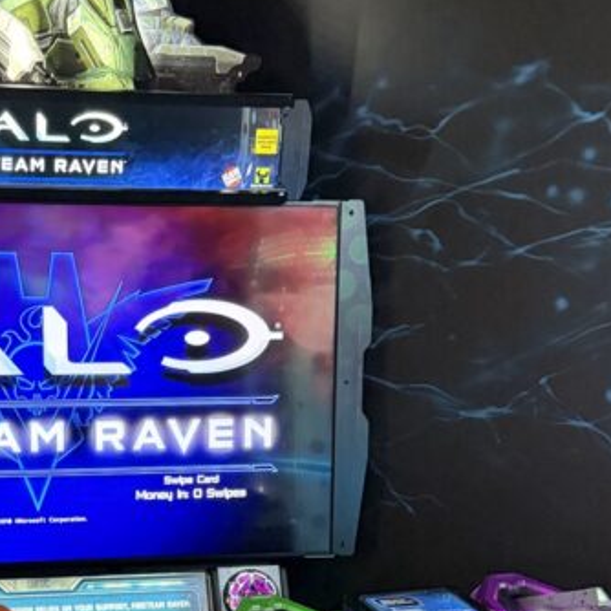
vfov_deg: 25.6
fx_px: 1298
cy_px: 551
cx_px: 102
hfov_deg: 25.9
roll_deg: +0.0
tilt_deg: -7.8
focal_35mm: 65
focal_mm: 6.76
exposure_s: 1/57
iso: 800
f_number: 1.78
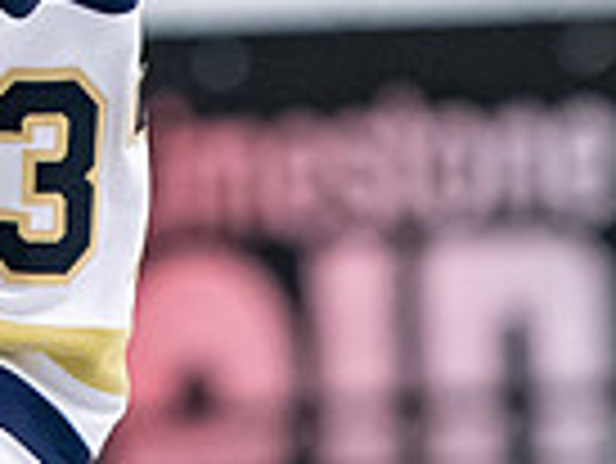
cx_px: -286
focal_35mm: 1460
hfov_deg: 1.4
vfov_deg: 1.0
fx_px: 26004
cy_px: -505
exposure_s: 1/800
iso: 2000
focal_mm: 190
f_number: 3.2
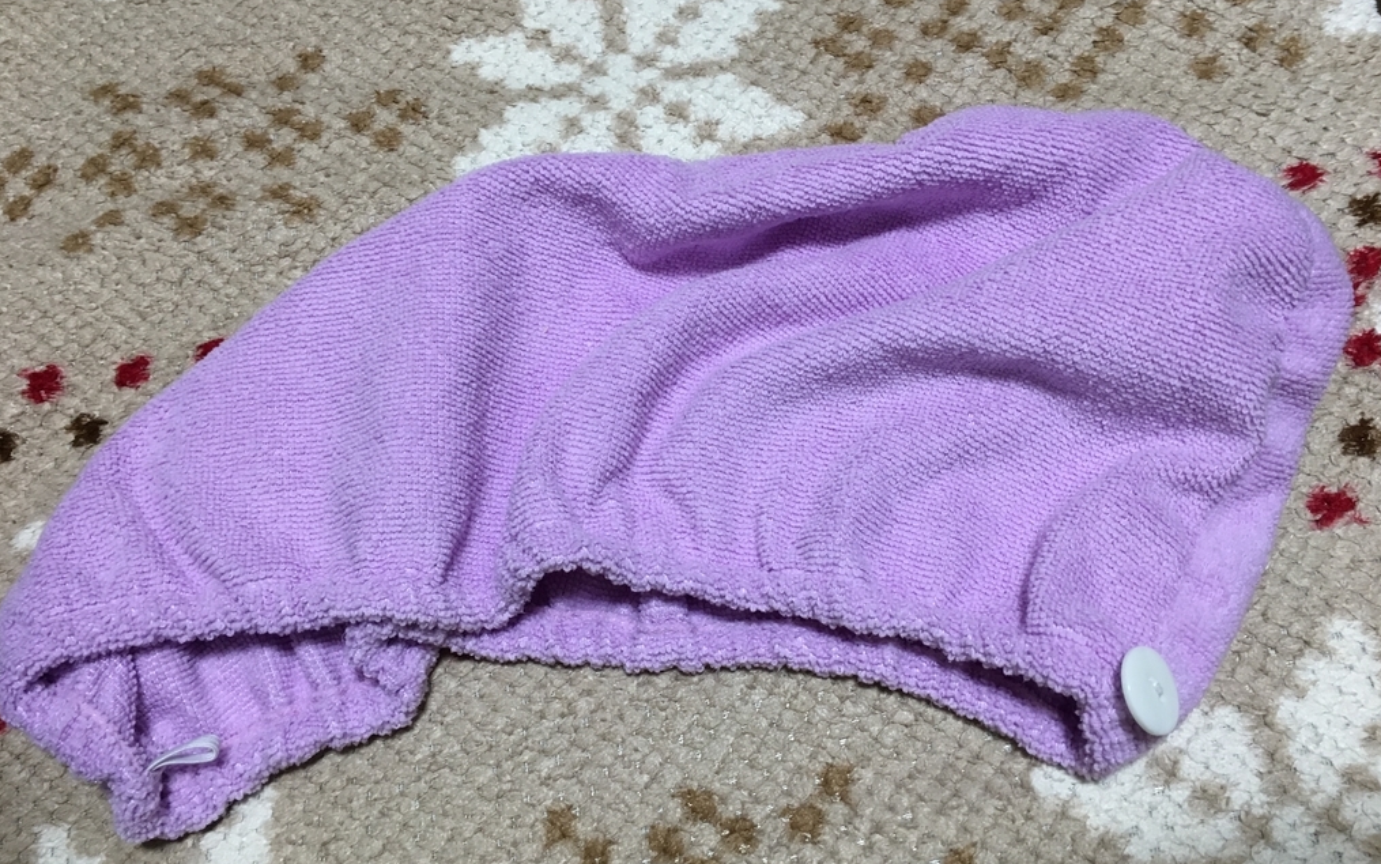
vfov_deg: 40.6
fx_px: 1167
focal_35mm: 31
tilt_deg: -65.1
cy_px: 423
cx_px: 691
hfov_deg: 61.2
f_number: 2.2
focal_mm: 4.15
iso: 100
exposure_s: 1/30
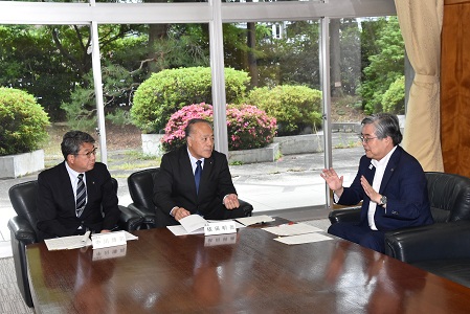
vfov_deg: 22.7
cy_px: 157
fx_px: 784
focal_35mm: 60
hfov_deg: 33.4
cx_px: 235
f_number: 8
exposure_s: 1/125
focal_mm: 40
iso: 1600
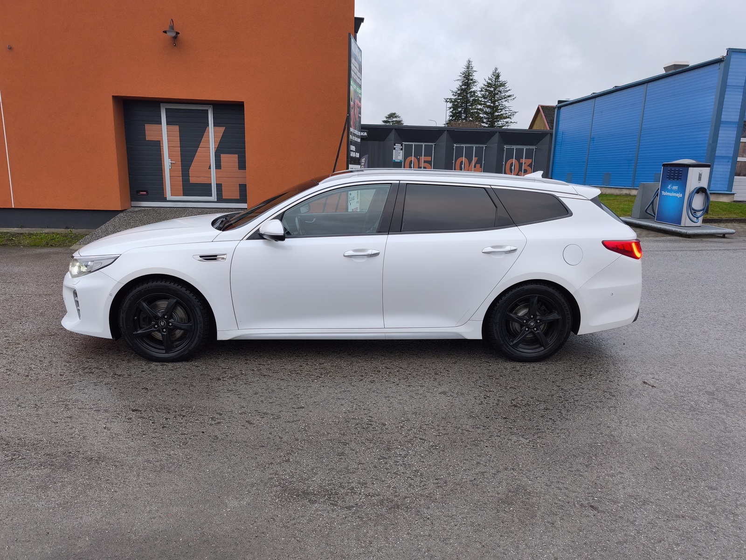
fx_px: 496
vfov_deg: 58.9
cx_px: 373
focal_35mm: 23
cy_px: 280
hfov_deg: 73.9
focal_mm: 6.57
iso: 80
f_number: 1.6
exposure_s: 1/100
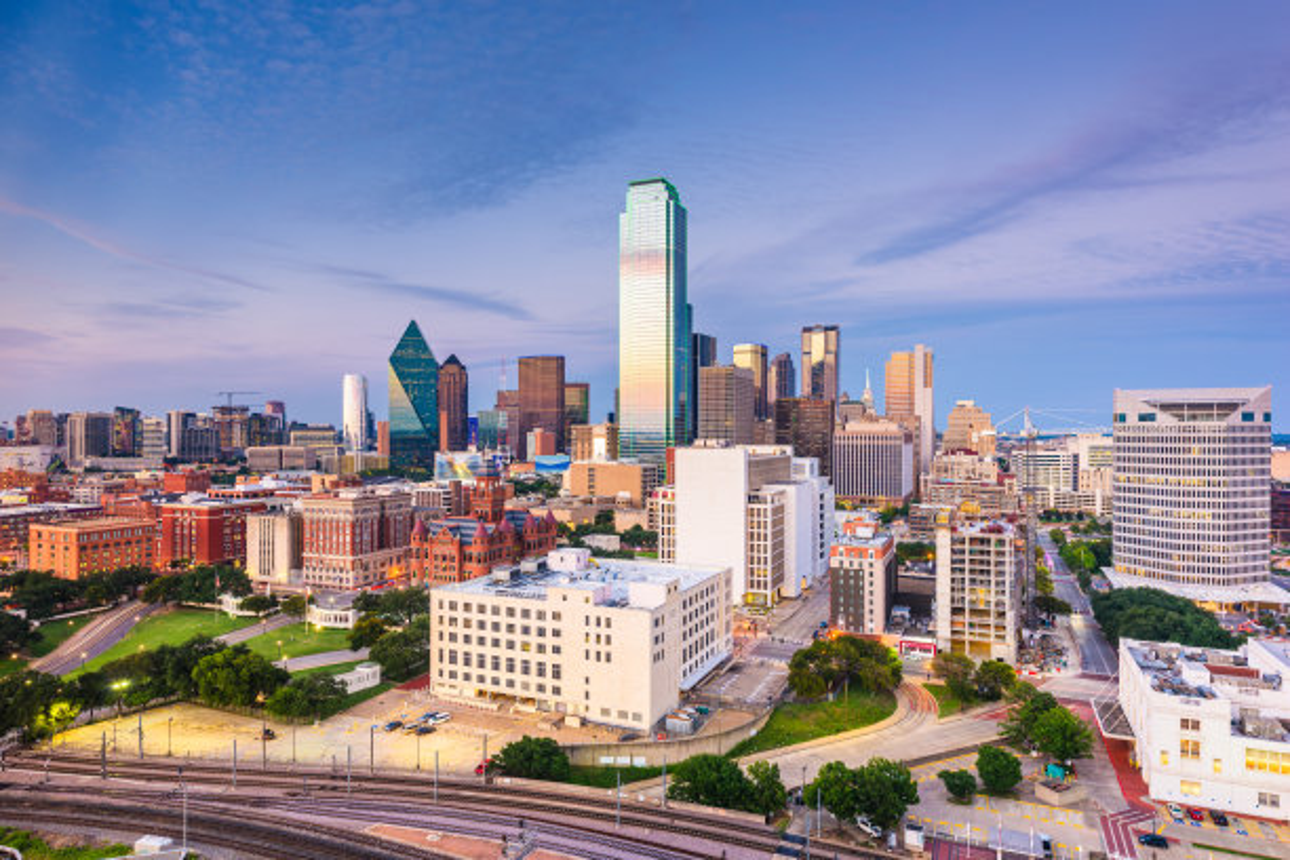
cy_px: 430
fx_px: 788
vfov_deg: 57.2
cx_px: 645
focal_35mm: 22
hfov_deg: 78.6
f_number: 8
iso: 64
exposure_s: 13
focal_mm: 22
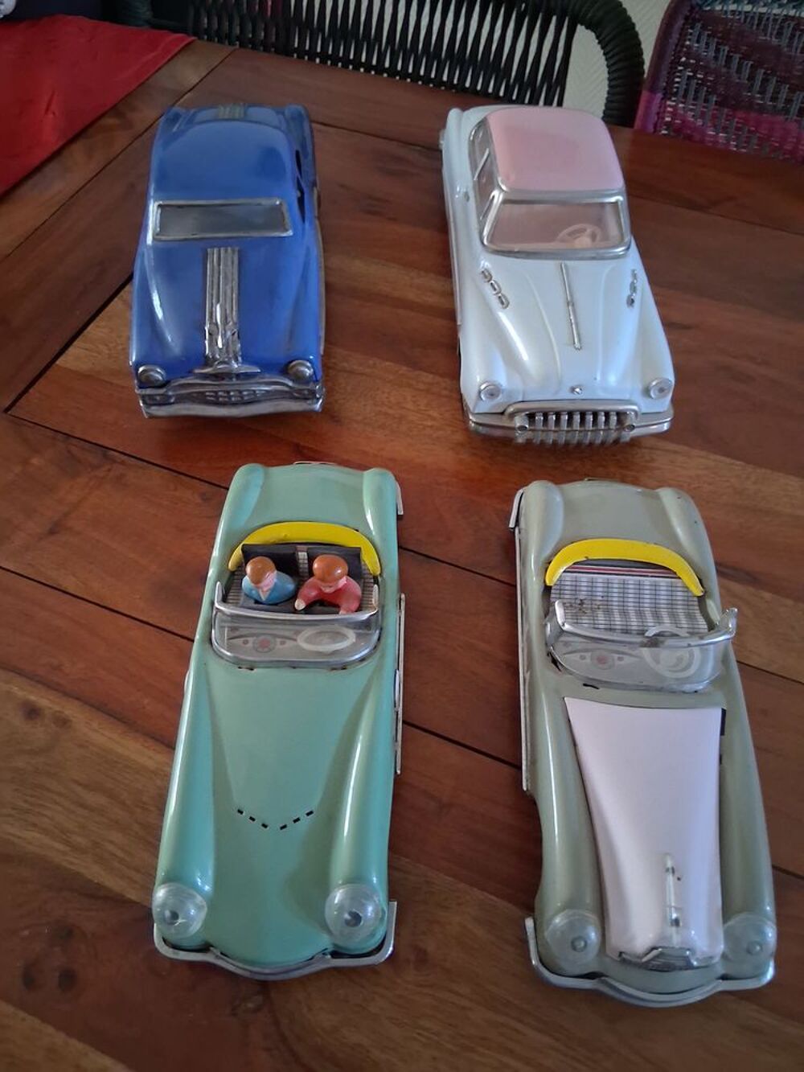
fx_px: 805
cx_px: 402
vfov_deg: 67.3
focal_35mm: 26
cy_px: 536
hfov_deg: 53.1
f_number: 1.8
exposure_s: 1/20
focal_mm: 3.98
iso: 1000
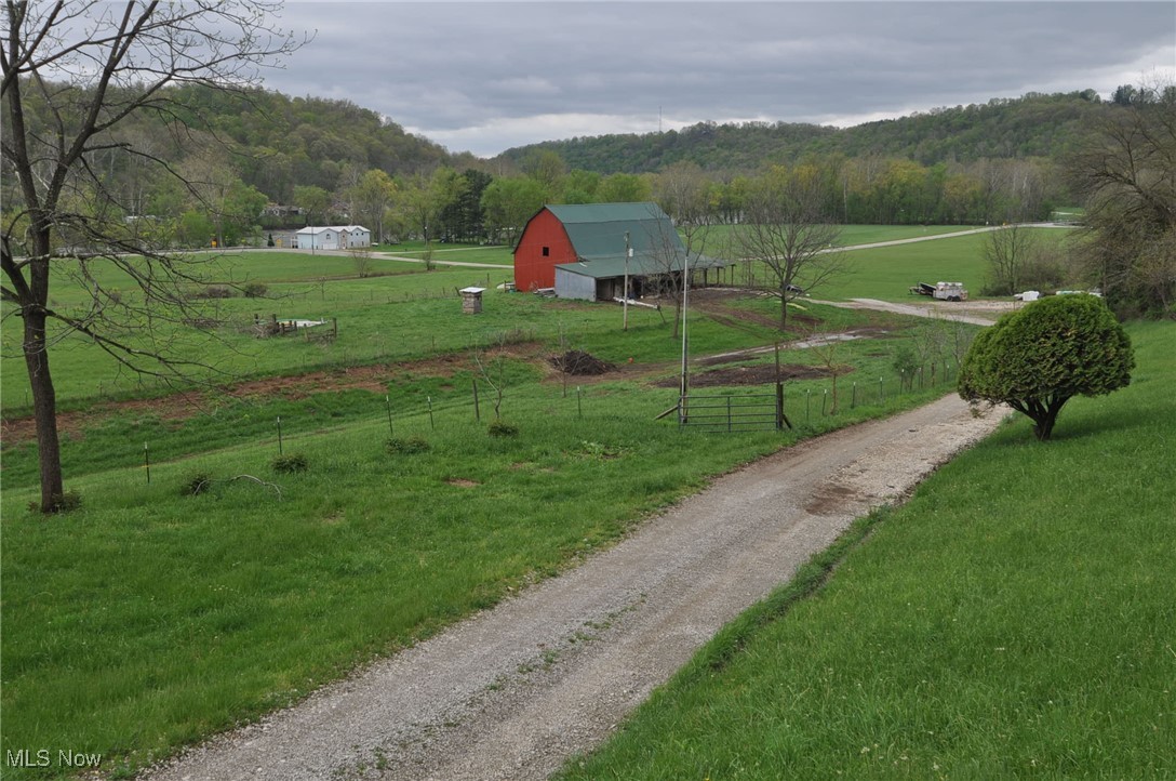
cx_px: 588
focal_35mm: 36
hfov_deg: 53.2
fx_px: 1174
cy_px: 390
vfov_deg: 36.8
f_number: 7.1
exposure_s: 1/200
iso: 200
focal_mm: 24
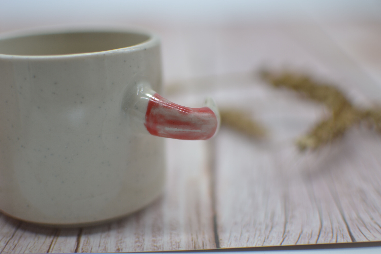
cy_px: 127
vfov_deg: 25.8
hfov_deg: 37.9
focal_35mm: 52
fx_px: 556
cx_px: 190
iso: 100
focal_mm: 35
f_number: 1.8
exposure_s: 1/500
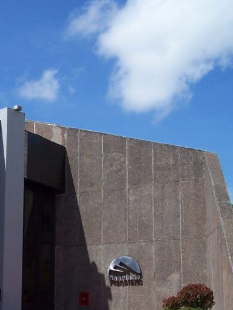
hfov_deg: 20.9
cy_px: 214
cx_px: -2
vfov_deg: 28.3
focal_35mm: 68
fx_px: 610
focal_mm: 5.6
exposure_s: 1/500
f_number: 5.6
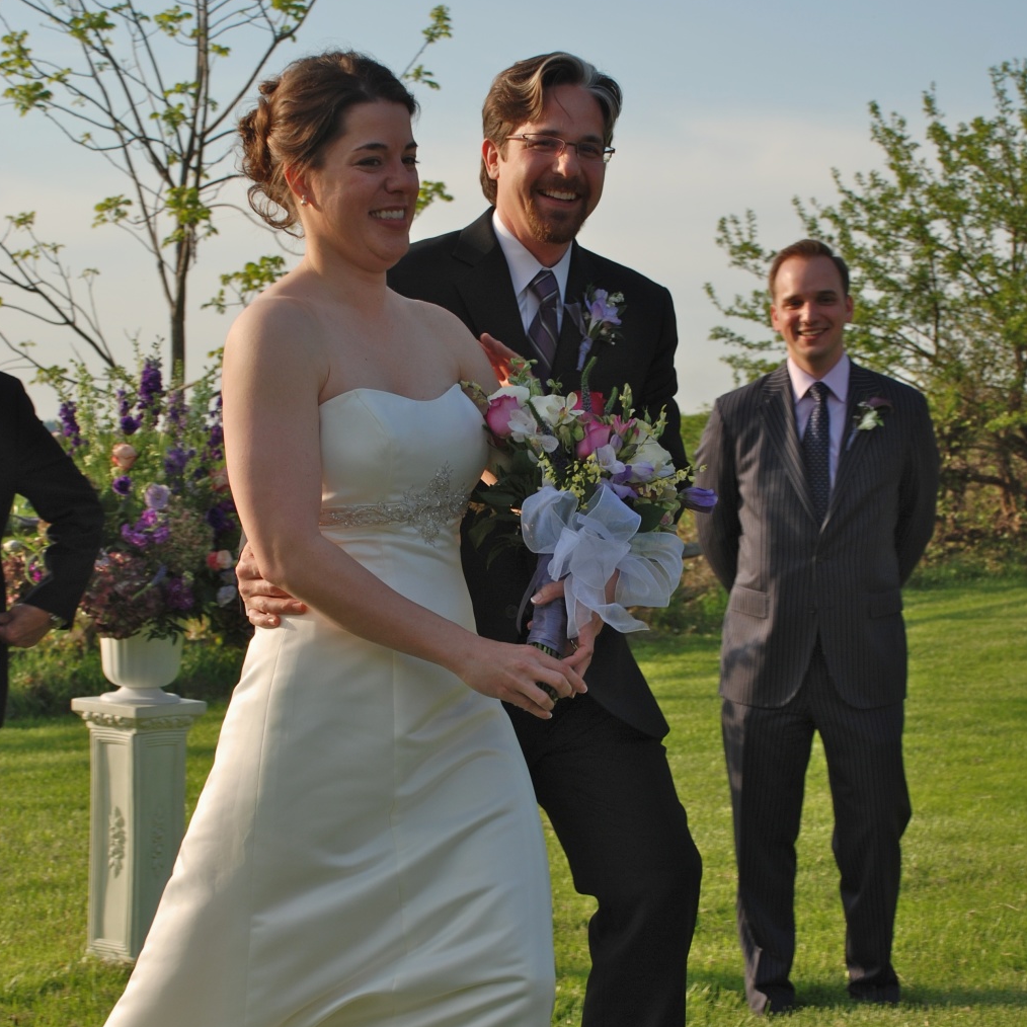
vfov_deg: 22.4
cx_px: 514
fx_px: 2585
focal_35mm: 77
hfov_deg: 22.5
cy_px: 646
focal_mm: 40
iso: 100
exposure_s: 1/200
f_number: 7.1
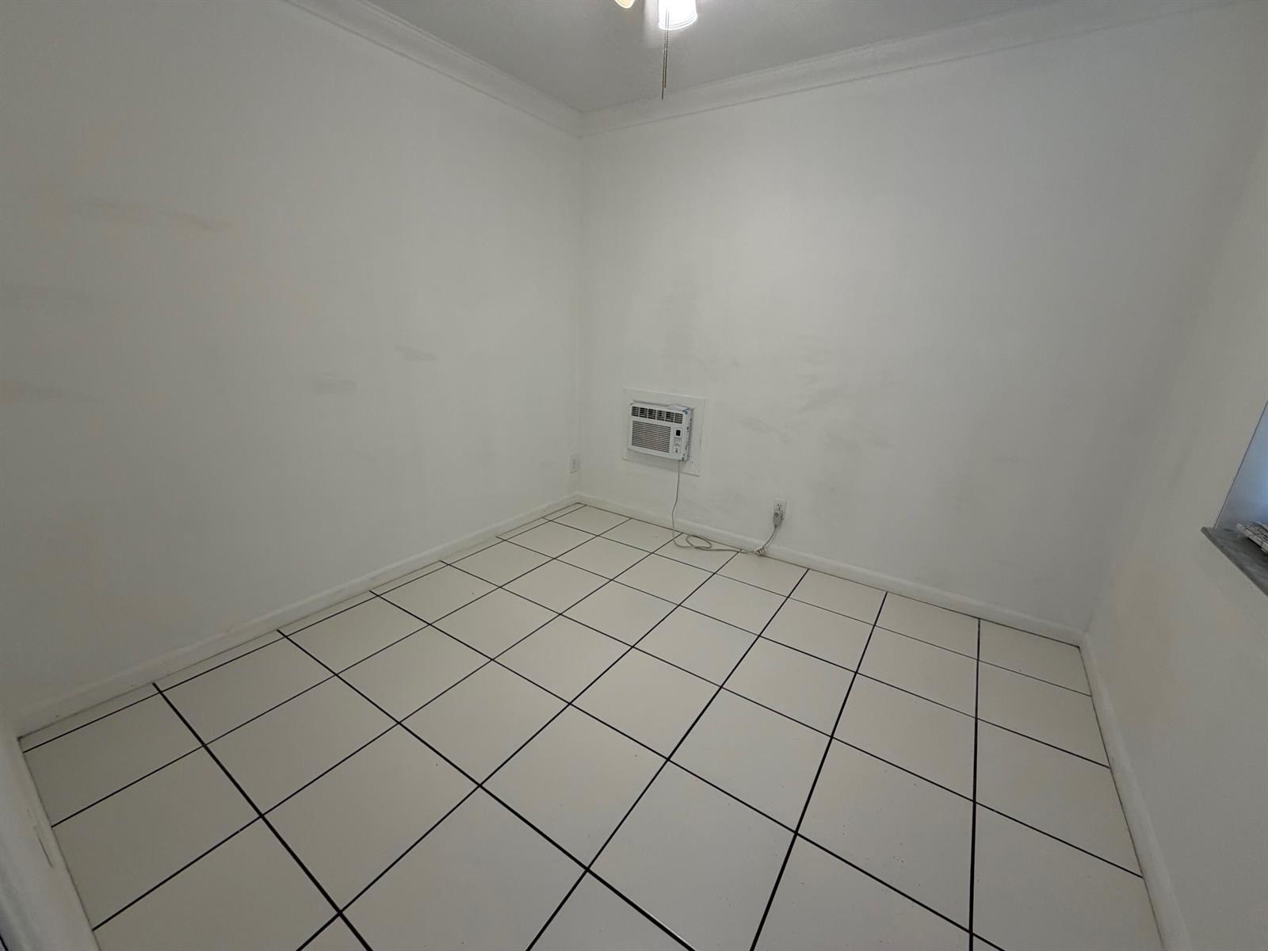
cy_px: 476
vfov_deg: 85.7
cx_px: 634
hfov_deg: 102.1
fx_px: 513
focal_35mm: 14
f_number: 2.2
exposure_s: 1/120
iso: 125
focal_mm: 2.22
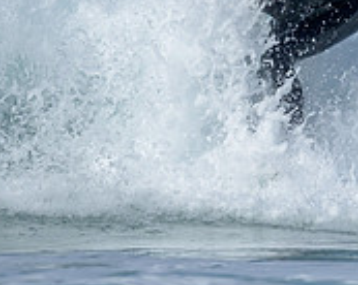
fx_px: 26628
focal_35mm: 2516
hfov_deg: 0.8
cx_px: 255
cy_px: 44
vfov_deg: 0.6
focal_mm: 800
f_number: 6.3
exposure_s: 1/2500
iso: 200
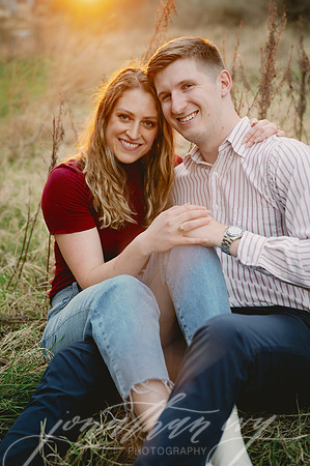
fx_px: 647
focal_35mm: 50
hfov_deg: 26.9
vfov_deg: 39.6
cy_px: 233
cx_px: 155
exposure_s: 1/500
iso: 800
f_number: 2.8
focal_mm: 50
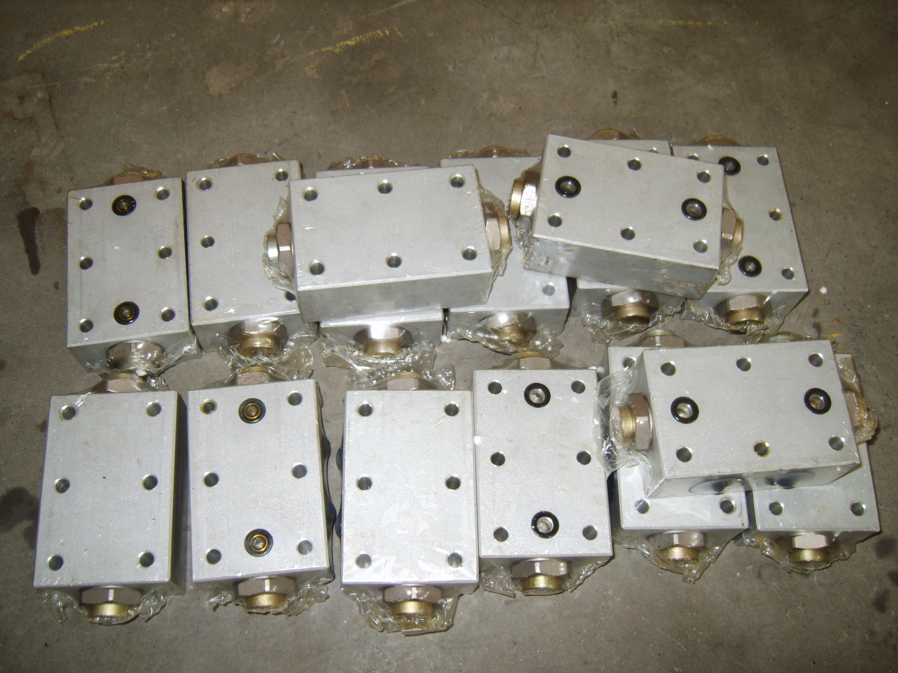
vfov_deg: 40.7
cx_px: 449
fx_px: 908
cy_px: 336
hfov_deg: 52.6
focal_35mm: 35
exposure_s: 1/30
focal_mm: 7.4
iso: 100
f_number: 2.8
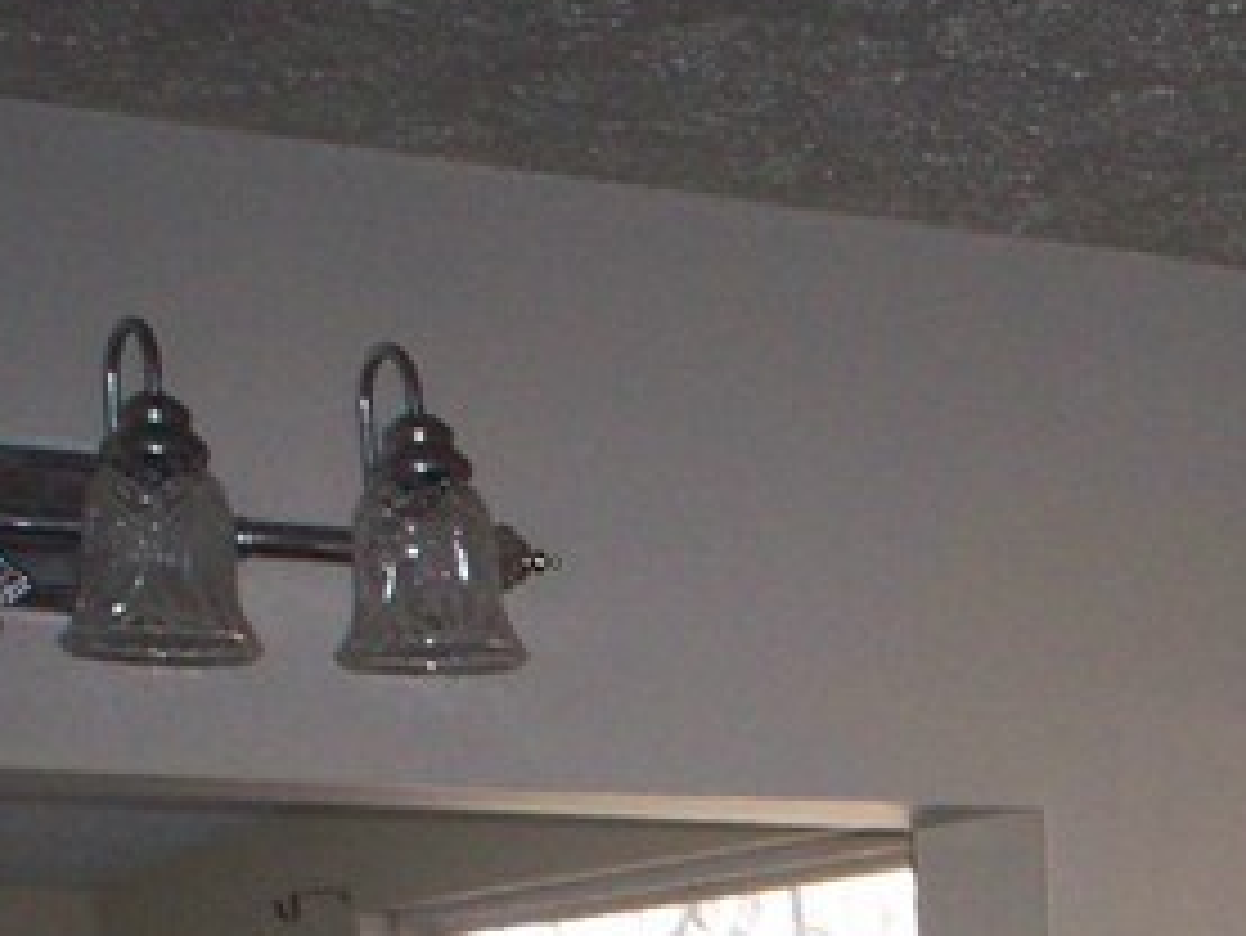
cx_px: 1763
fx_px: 4789
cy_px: 1516
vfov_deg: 10.7
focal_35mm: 133
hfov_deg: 14.0
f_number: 4.5
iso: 140
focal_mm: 6
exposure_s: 1/60
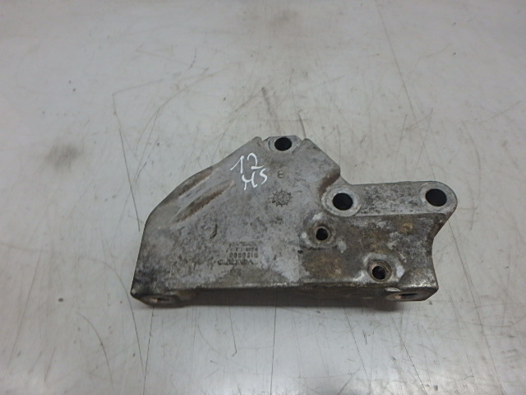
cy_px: 198
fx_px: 319
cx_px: 263
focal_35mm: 21
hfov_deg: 79.0
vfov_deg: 63.4
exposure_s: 1/50
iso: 200
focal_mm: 3.7
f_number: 3.5
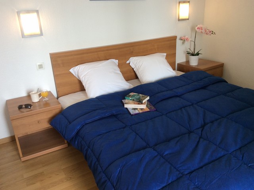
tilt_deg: -22.0
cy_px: 95
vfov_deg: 44.1
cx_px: 127
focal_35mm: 32
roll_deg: +4.0
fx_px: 234
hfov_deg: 56.9
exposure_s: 1/33
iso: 32
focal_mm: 3.3
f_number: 2.4
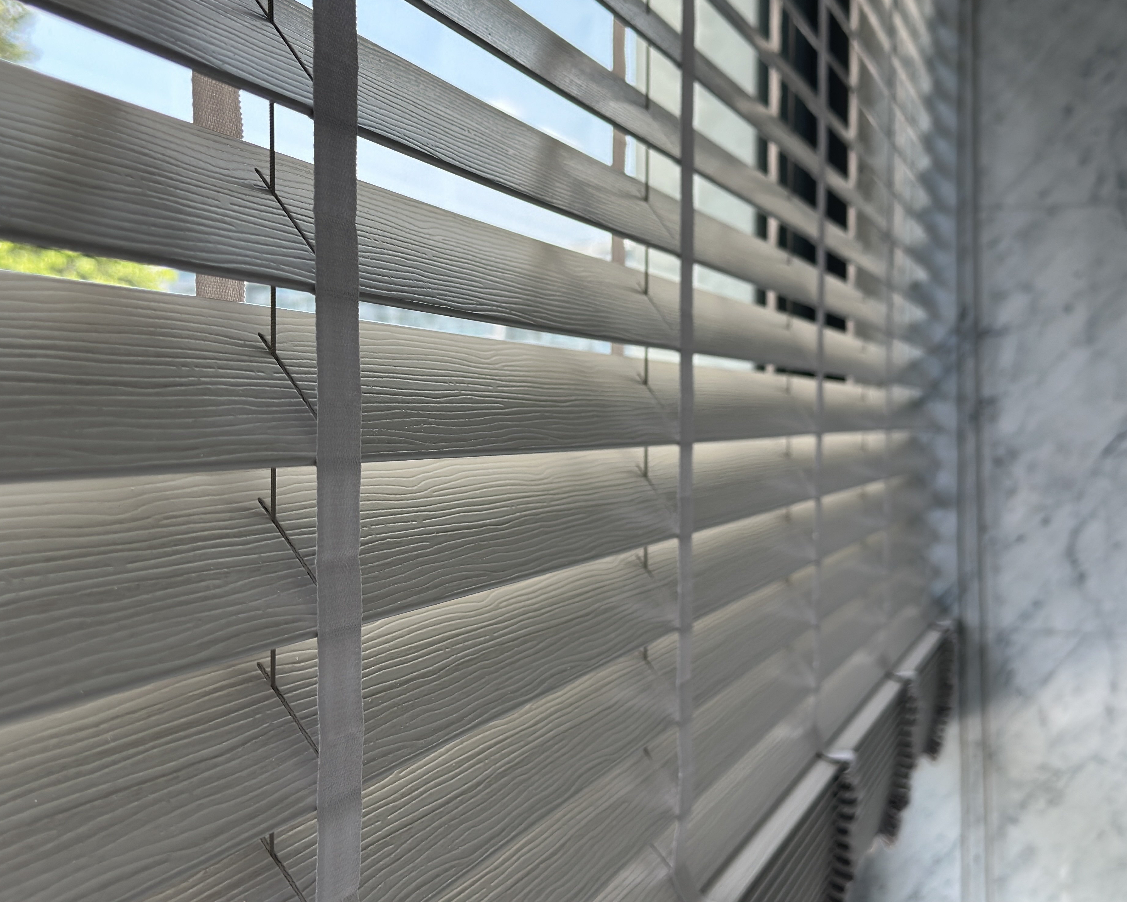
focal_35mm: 51
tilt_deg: -1.4
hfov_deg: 36.7
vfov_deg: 29.7
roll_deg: +0.2
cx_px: 551
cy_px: 442
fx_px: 1701
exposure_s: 1/651
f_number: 1.78
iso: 80
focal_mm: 6.86
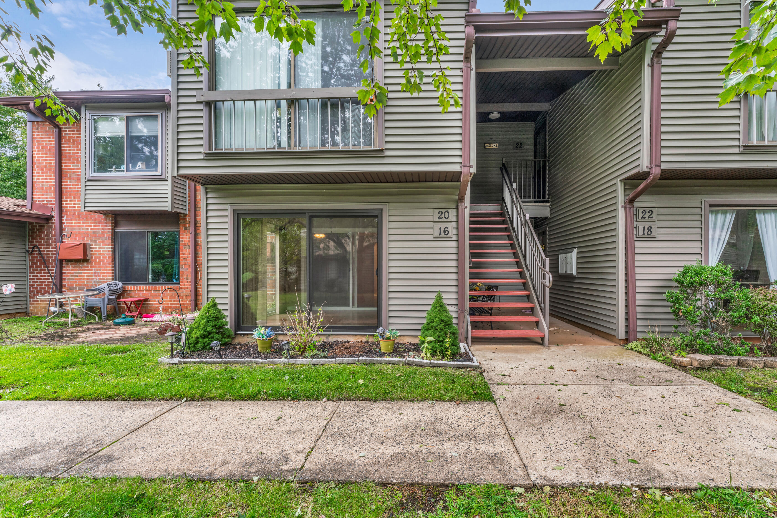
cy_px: 272
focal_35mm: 16
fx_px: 342
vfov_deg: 74.2
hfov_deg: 97.1
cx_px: 416
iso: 400
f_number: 13
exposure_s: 1/10
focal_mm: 14.8
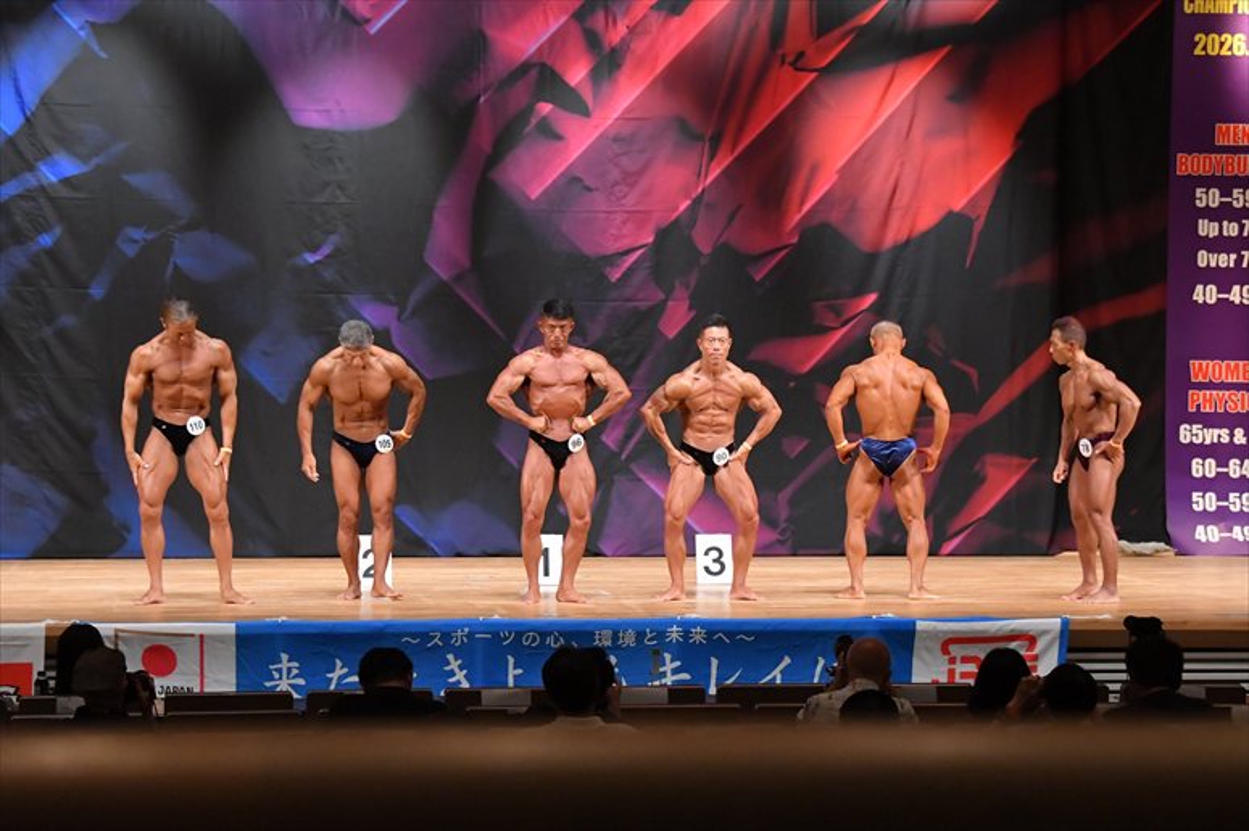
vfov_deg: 12.7
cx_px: 624
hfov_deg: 18.9
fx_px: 3745
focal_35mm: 108
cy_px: 416
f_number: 5.6
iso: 6400
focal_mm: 72
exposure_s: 1/400
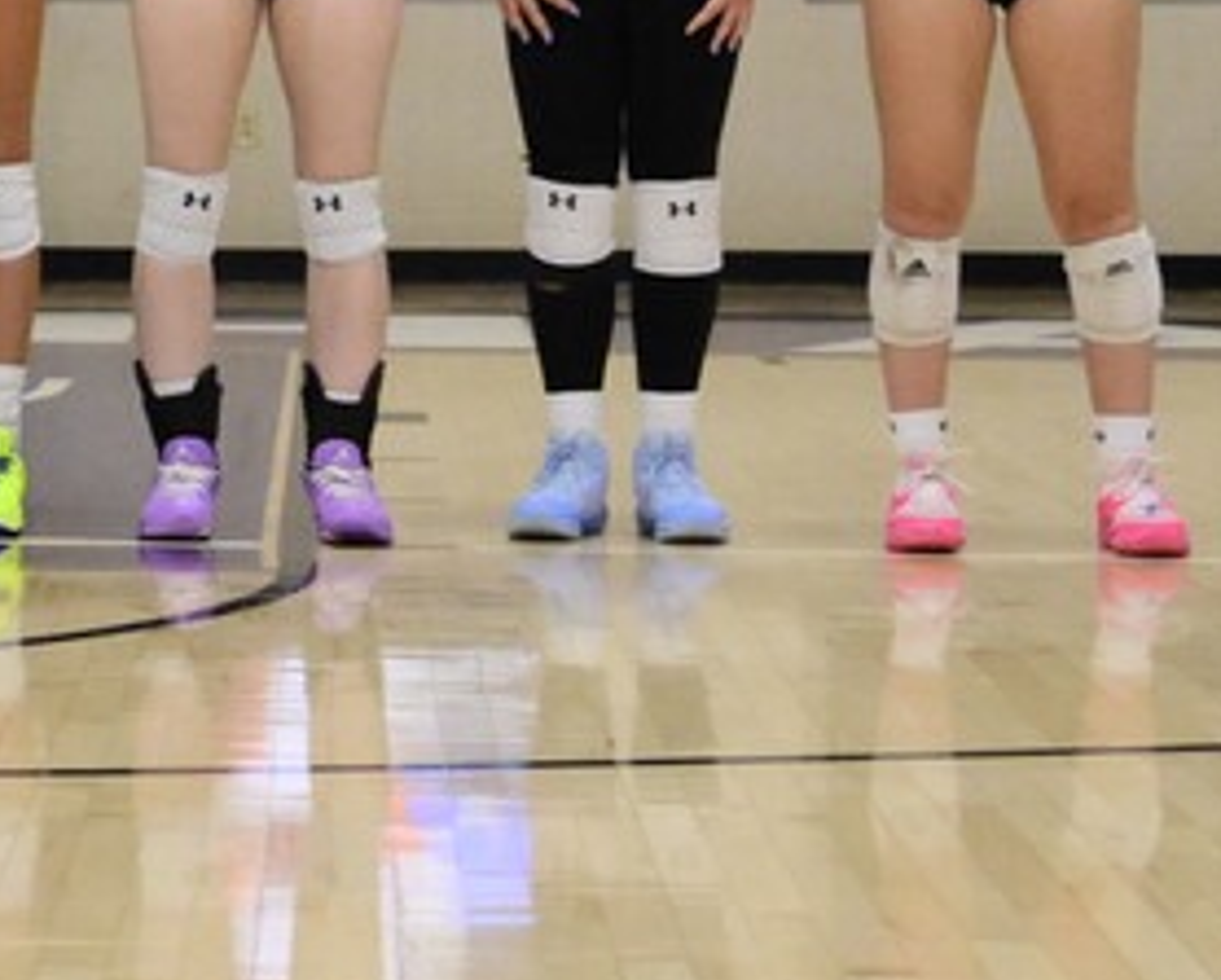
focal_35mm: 176
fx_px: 6367
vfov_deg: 8.7
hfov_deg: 10.6
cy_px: -79
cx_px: -632
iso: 4000
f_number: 2.8
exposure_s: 1/1250
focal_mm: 29
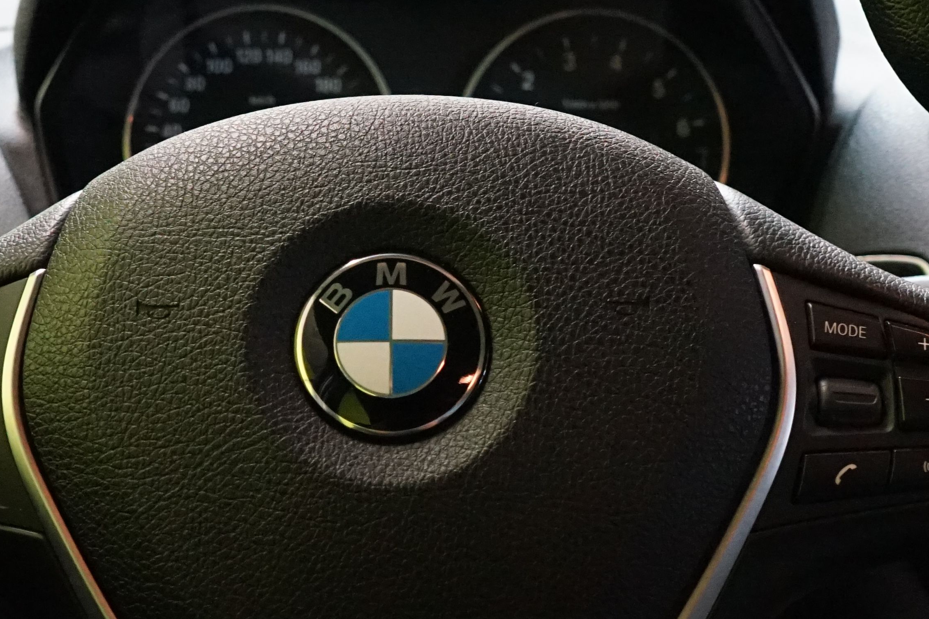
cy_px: 399
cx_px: 374
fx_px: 1987
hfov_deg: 26.3
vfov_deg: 17.7
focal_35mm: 77
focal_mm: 29
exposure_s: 1/40
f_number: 5.6
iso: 6400
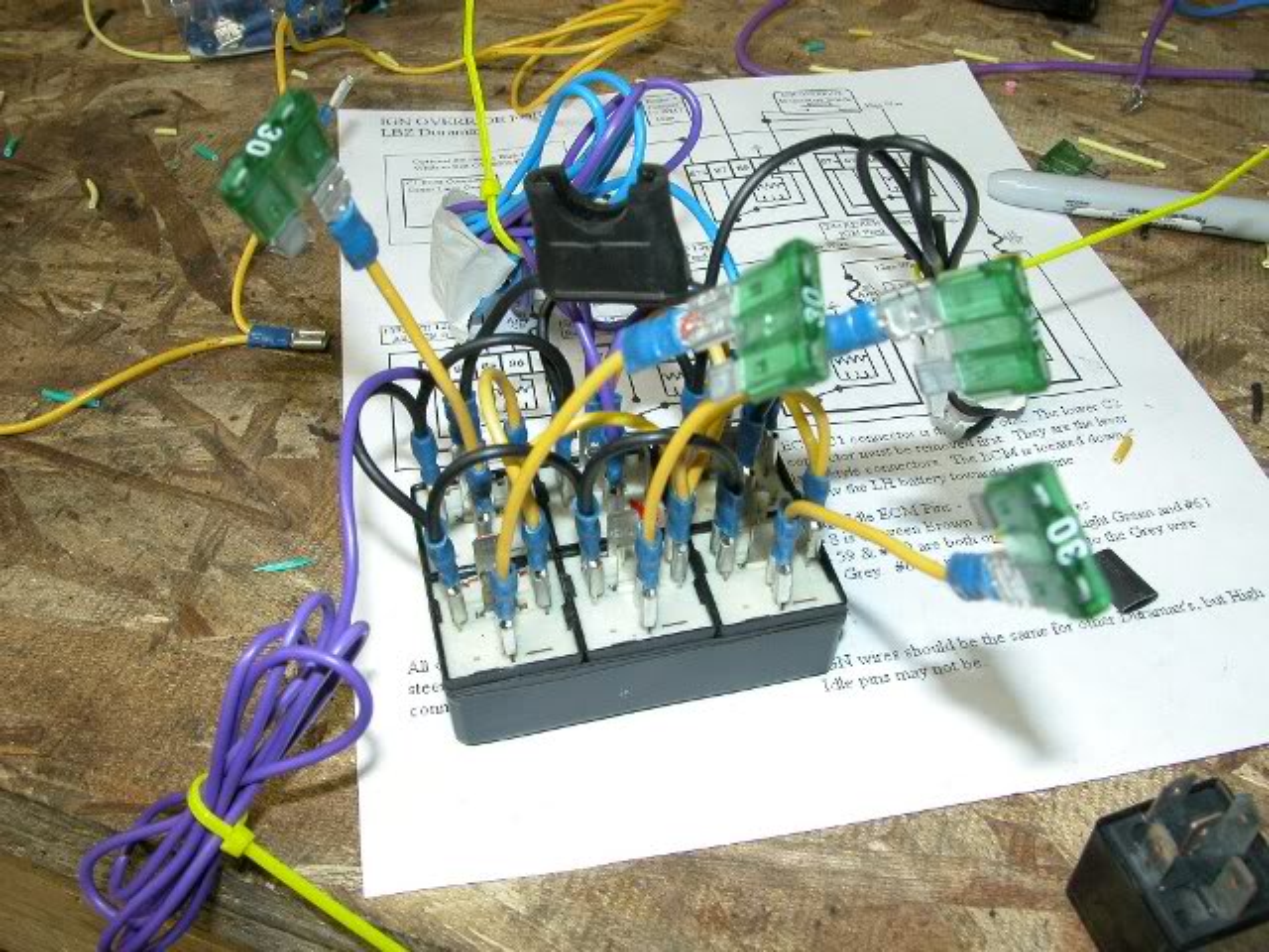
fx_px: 1283
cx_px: 634
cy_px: 476
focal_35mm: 35
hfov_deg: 52.6
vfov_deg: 40.7
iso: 200
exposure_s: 1/30
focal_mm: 8.9
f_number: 5
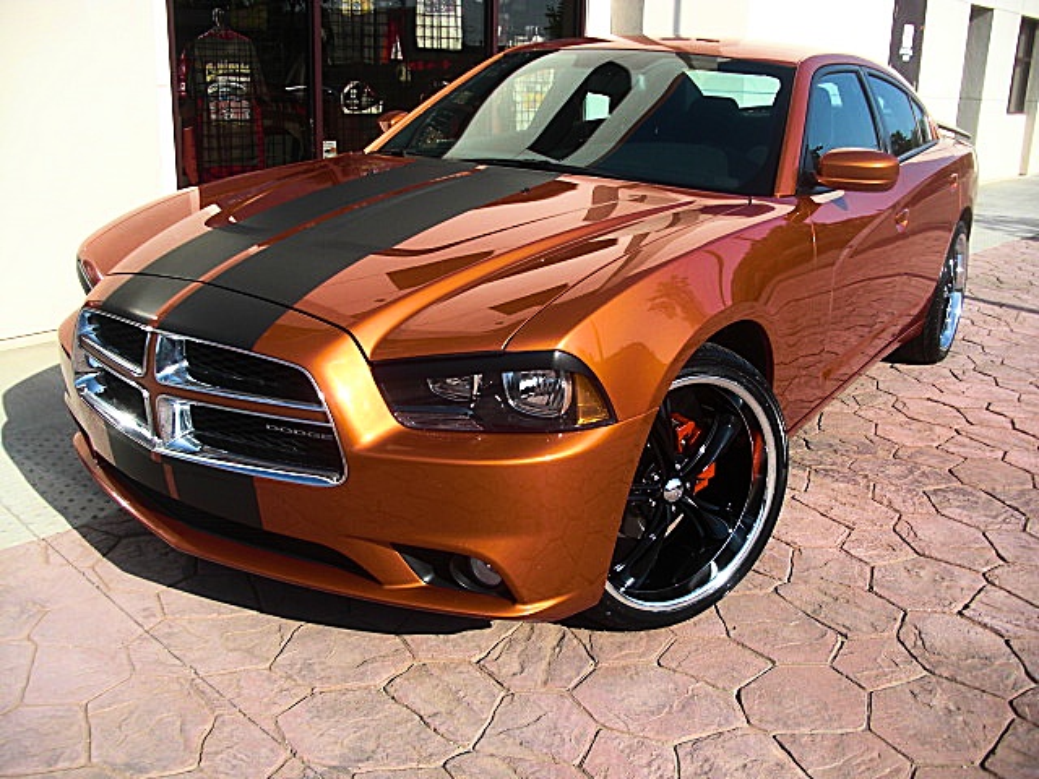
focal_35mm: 36
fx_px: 1081
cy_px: 390
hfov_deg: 51.4
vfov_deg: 39.7
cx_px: 520
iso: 50
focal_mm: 6.3
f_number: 2.8
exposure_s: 1/800
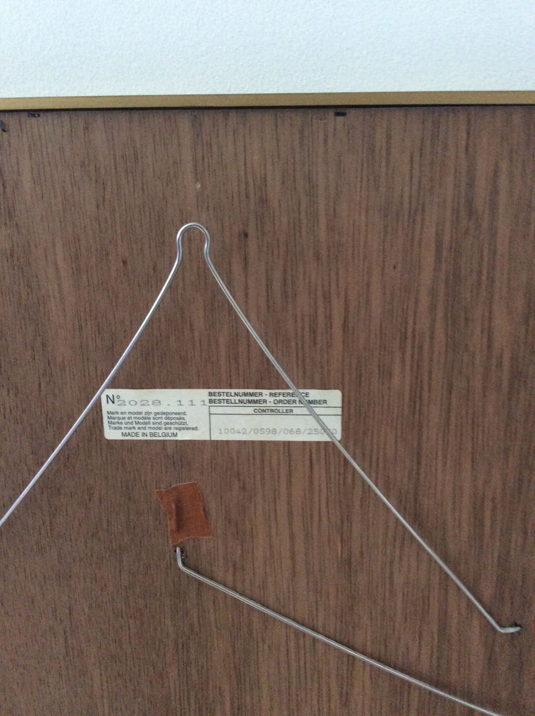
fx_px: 661
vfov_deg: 56.9
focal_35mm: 32
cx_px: 268
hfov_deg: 44.1
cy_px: 358
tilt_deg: -21.5
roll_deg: +1.7
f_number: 2.4
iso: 250
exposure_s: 1/25
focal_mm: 3.3
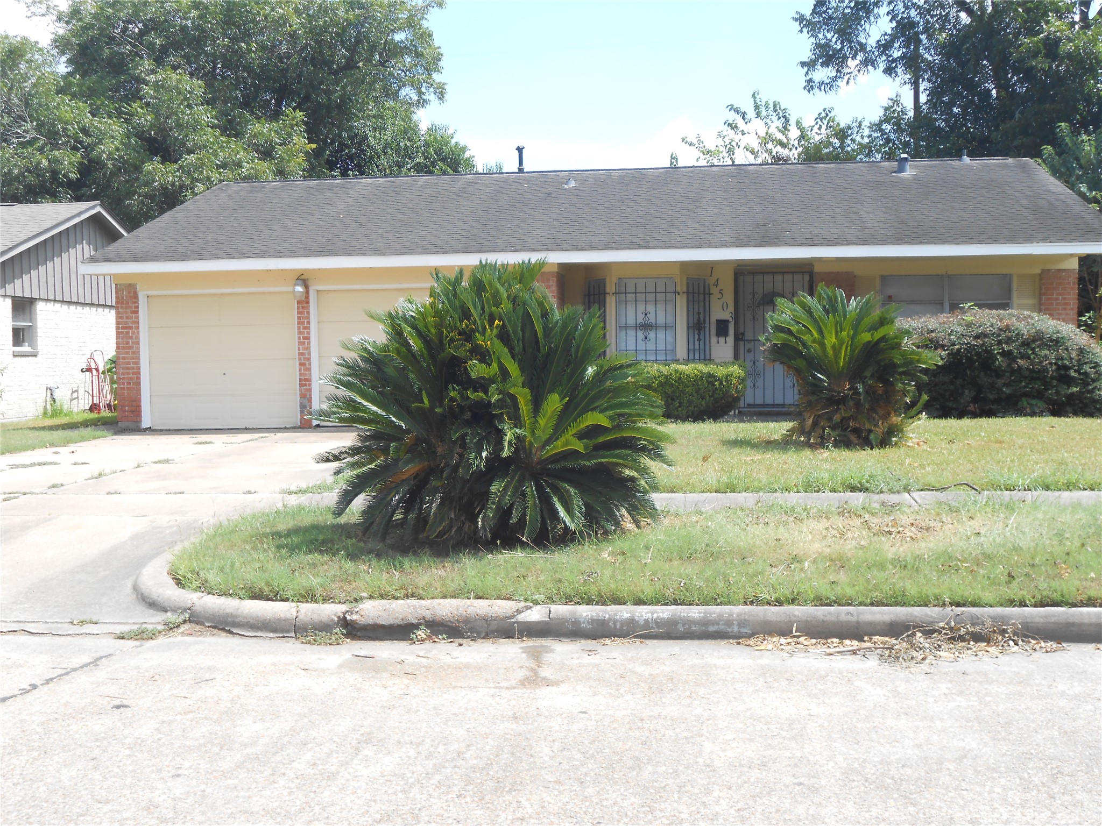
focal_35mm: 44
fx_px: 1401
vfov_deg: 32.9
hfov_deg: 42.9
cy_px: 413
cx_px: 551
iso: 80
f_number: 4.5
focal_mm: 7.8
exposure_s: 1/250
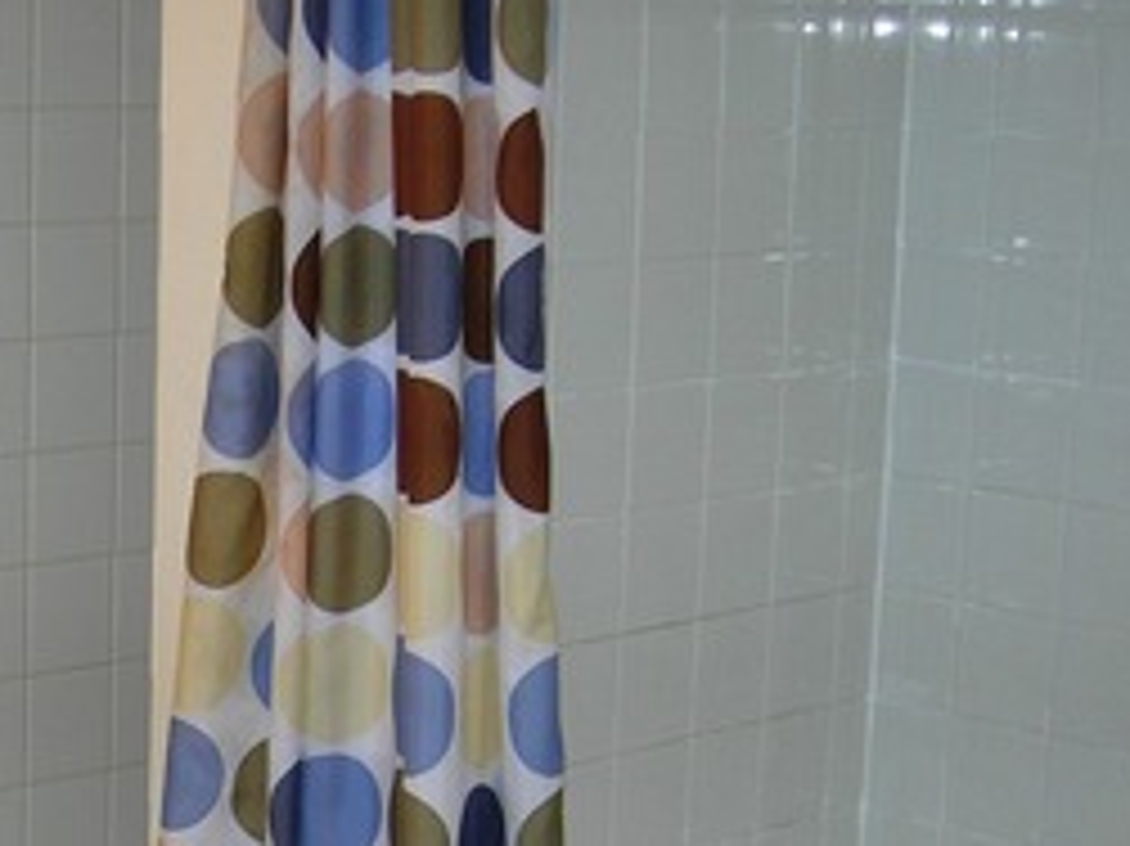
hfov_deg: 19.6
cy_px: 788
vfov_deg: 15.0
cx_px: 0
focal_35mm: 97
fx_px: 3165
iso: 50
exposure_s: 1/60.1
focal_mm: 7.8
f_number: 2.8
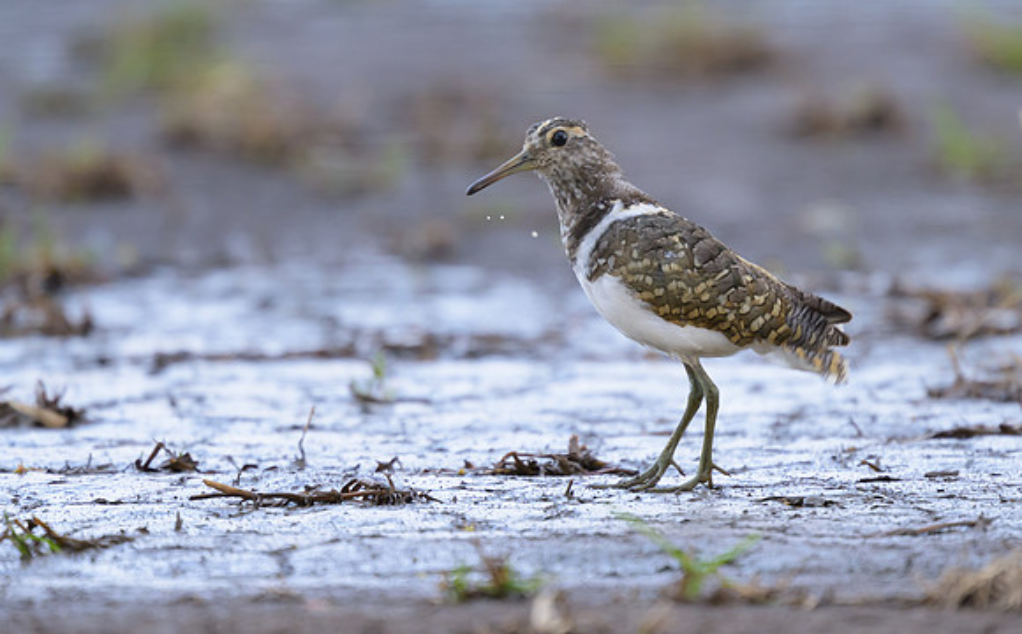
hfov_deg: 2.0
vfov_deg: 1.2
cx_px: 564
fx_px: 29309
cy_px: 278
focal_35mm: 1054
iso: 900
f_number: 4
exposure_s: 1/320
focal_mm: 560
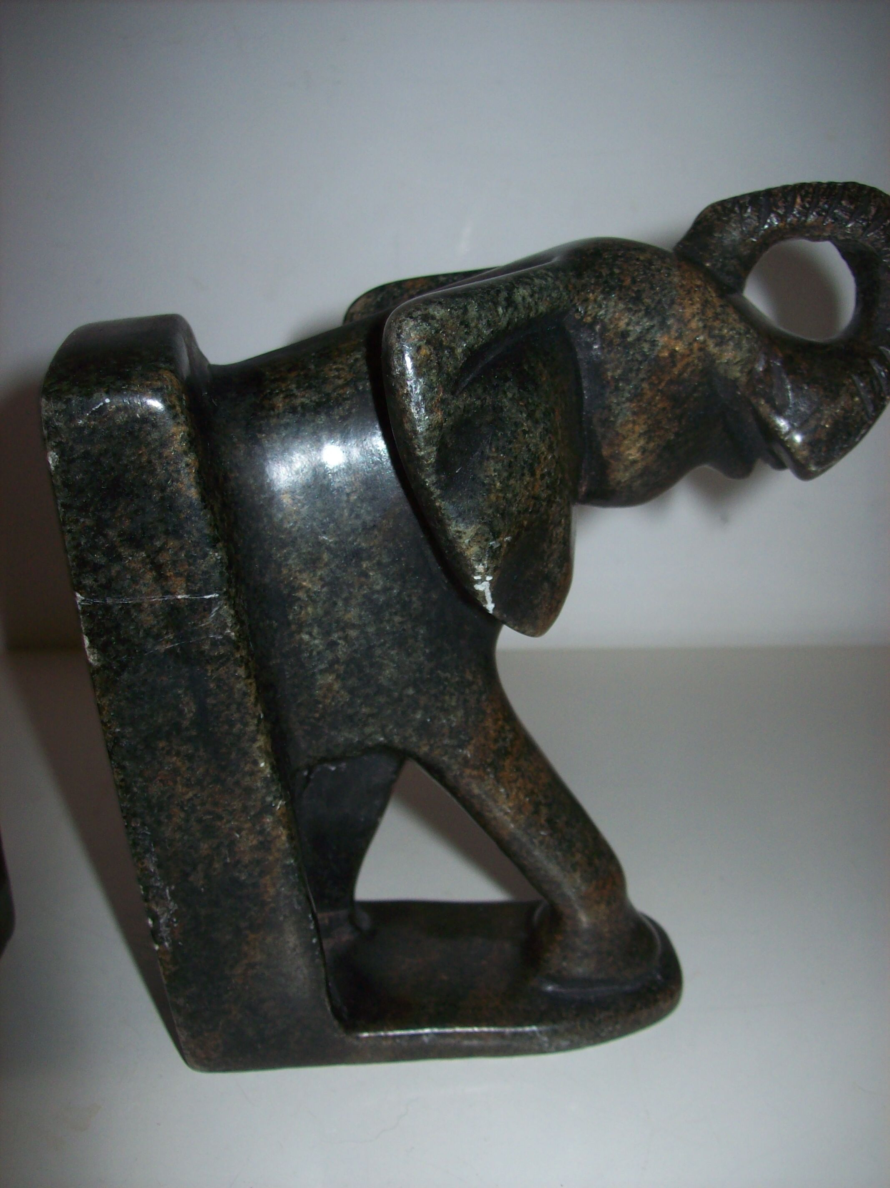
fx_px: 1235
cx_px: 445
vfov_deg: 51.4
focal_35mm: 36
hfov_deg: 39.6
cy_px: 594
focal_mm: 6
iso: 80
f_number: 2.7
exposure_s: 1/64
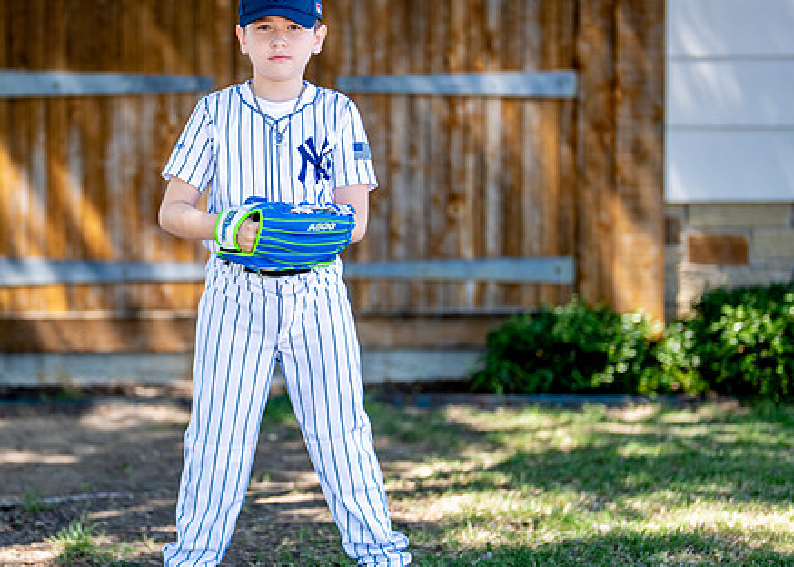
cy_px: 262
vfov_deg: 15.7
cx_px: 263
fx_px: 2052
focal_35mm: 91
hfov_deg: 21.8
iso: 100
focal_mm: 50
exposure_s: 1/1250
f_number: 1.2
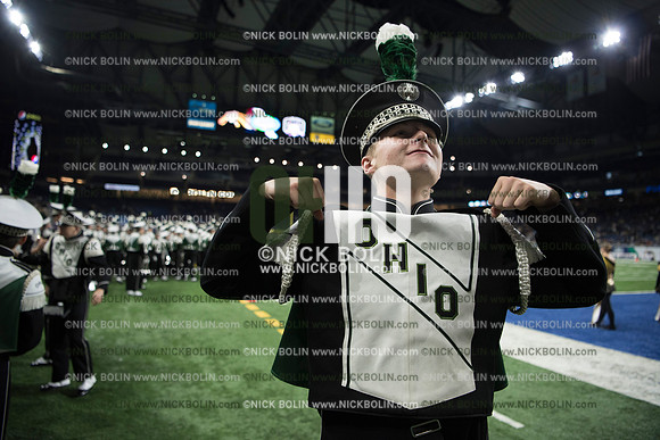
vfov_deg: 53.2
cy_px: 220
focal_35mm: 24
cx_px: 330
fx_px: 440
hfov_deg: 73.7
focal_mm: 24
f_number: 2.8
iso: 1250
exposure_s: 1/800
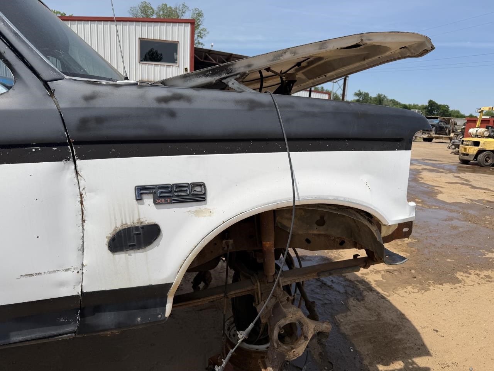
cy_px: 186
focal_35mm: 24
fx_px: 343
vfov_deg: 56.8
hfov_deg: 71.6
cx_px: 247
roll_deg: -3.9
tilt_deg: -11.7
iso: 80
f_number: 1.78
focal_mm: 6.76
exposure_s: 1/6711
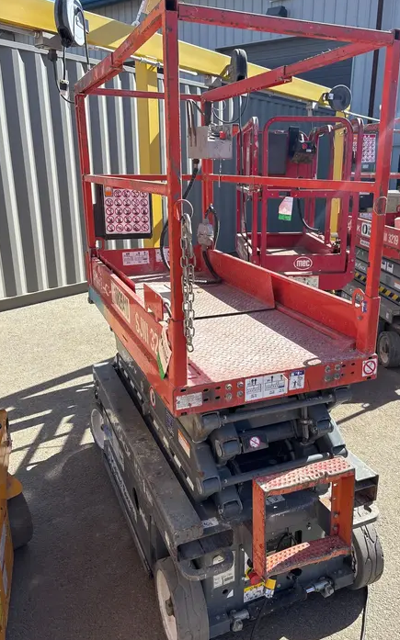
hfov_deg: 42.8
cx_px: 246
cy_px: 328
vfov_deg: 64.6
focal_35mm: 29
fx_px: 506
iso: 50
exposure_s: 1/1477
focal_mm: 5.96
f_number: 1.6
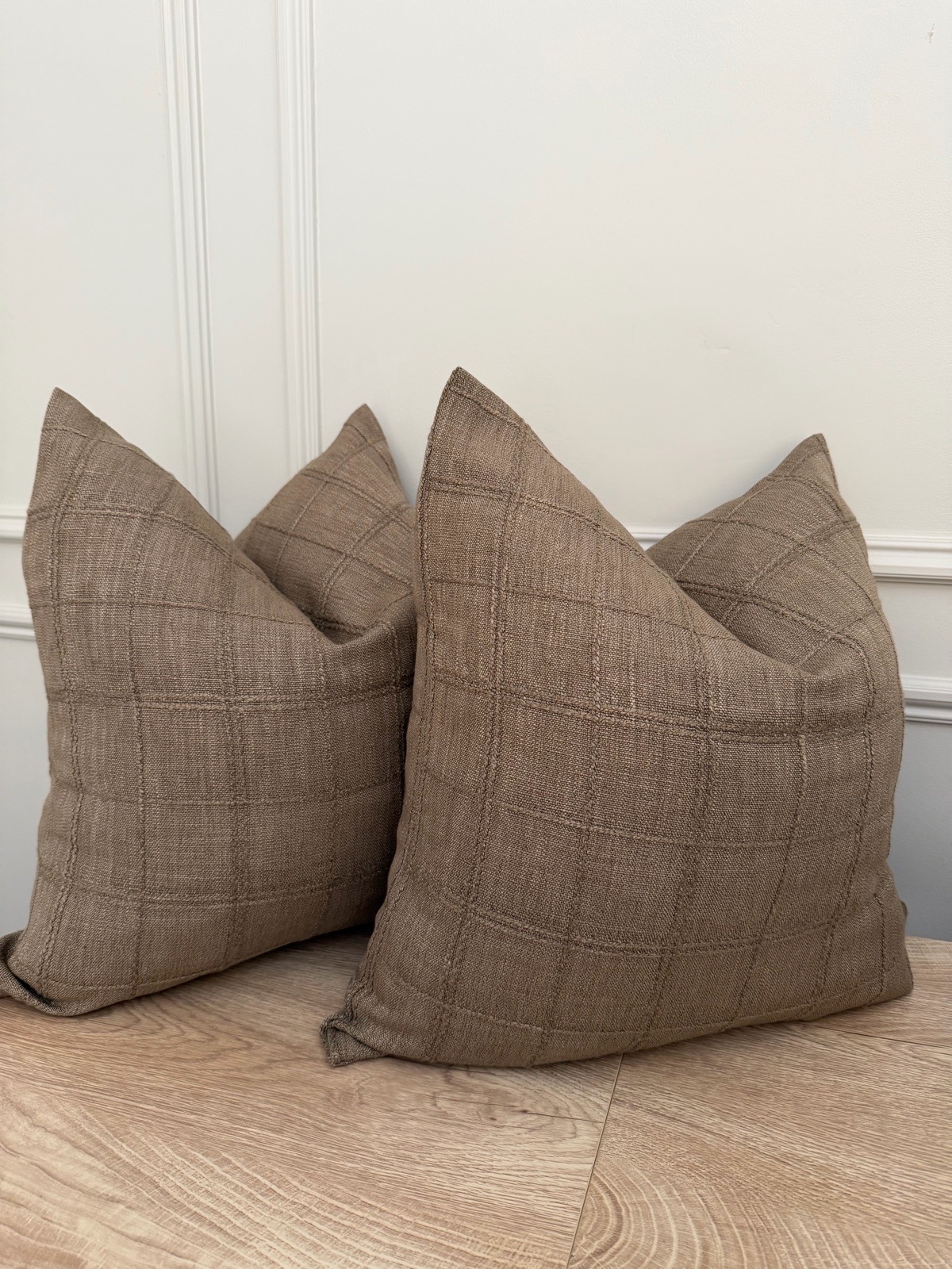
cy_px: 634
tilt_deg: -11.3
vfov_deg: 71.6
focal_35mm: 24
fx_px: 880
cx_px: 476
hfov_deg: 56.8
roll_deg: -0.6
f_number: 1.78
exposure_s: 1/87
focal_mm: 6.76
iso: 200
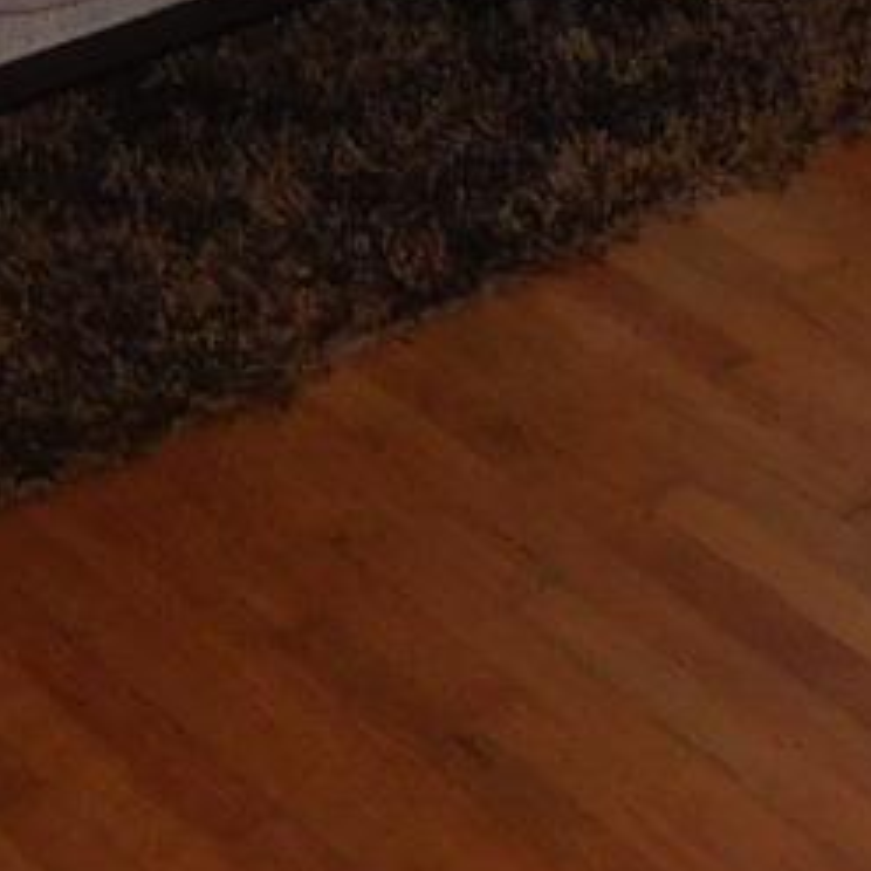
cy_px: -1059
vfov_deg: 11.7
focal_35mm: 128
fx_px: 3644
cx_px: -801
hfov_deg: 12.3
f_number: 3.3
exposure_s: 1/30
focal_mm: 4.3
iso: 200
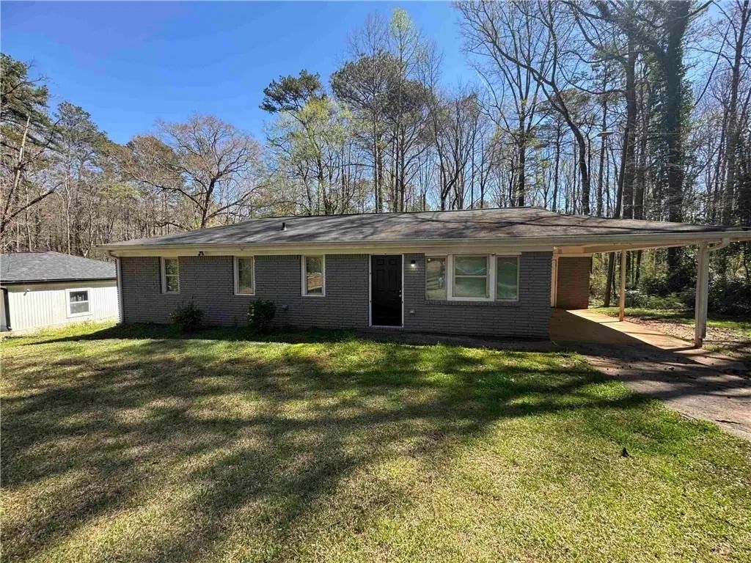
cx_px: 376
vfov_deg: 85.7
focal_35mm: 14
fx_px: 304
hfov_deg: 102.1
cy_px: 282
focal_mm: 2.22
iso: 40
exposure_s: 1/286
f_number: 2.2
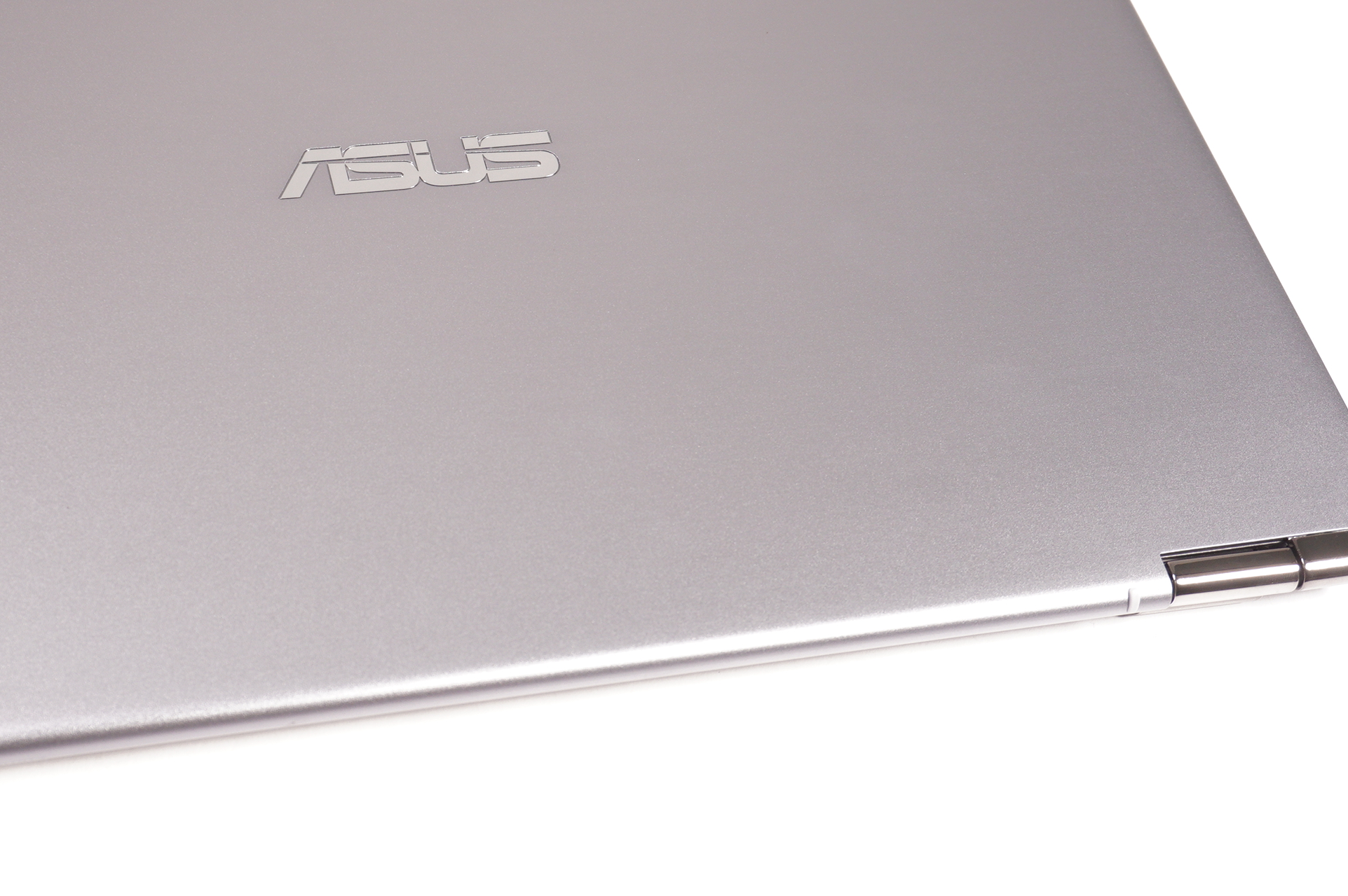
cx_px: 429
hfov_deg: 32.6
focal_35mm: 61
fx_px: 2282
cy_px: 263
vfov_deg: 22.1
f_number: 5.6
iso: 500
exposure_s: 1/50
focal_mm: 26
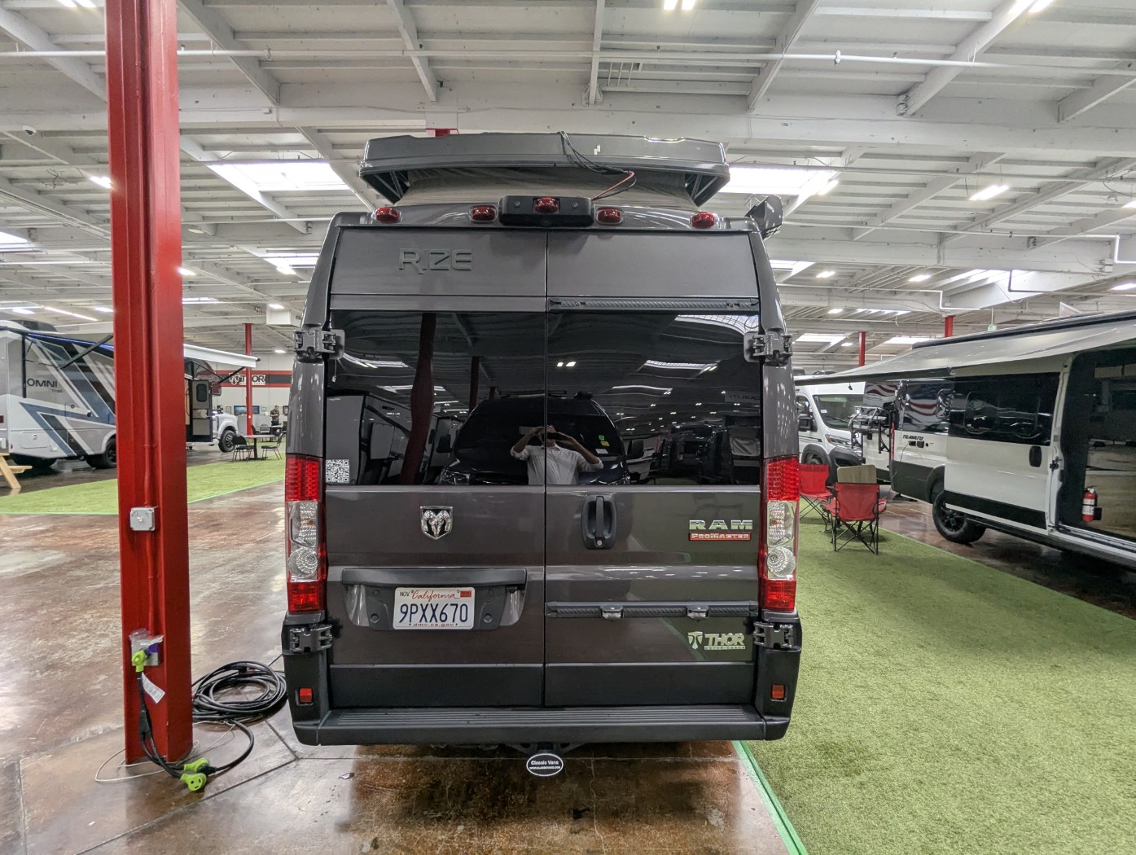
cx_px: 568
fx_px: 526
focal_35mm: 16
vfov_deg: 78.2
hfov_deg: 94.4
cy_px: 428
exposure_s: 1/147
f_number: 2.2
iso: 206
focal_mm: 2.35
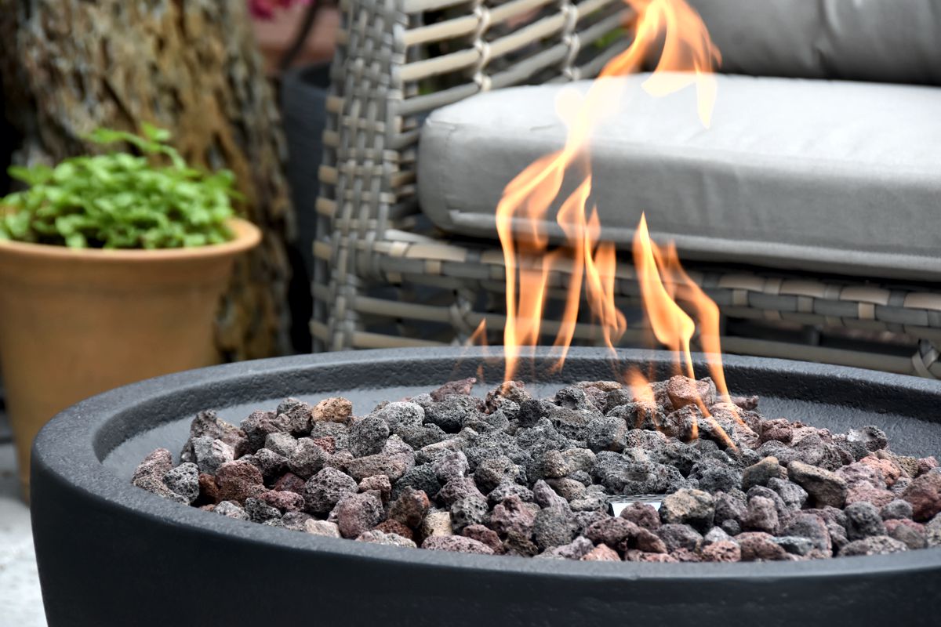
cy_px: 314
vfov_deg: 7.0
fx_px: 5097
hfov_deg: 10.5
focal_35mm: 195
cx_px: 470
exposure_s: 1/350
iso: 800
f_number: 8
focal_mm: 130
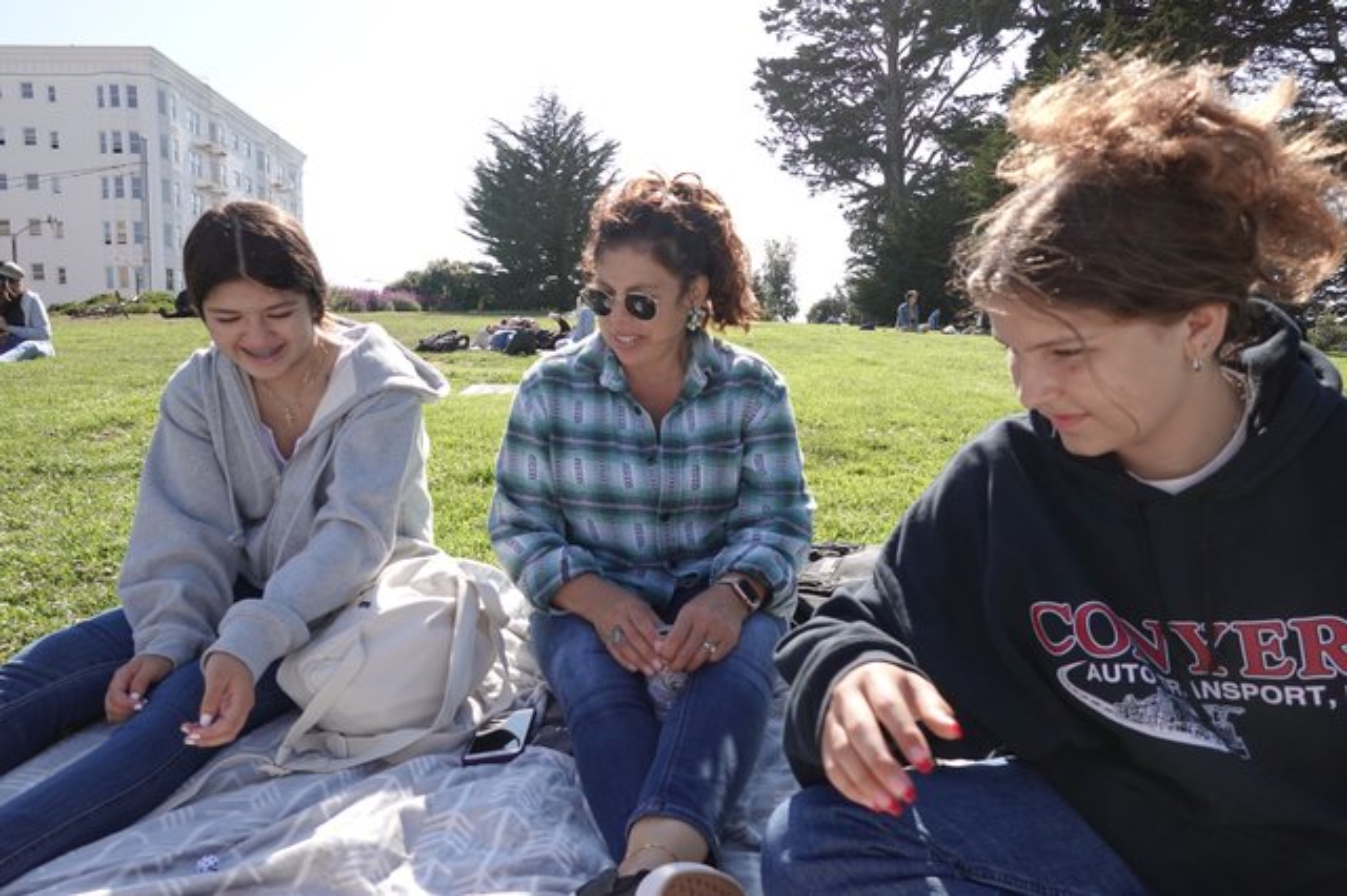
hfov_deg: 73.8
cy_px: 448
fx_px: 897
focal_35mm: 24
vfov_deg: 53.1
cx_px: 674
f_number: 2.8
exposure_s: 1/640
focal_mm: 9
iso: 100
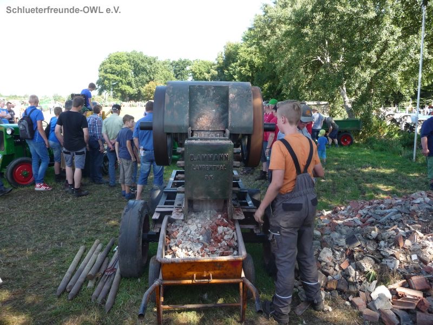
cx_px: 216
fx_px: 350
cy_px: 162
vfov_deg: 49.7
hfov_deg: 63.4
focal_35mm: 28
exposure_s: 1/125
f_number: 3.3
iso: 100
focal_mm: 4.7
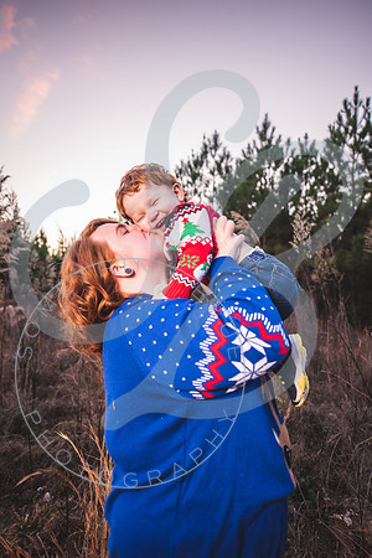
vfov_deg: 73.7
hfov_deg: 53.1
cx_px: 186
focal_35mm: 24
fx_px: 372
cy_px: 279
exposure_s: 1/320
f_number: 2.8
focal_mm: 24
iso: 500
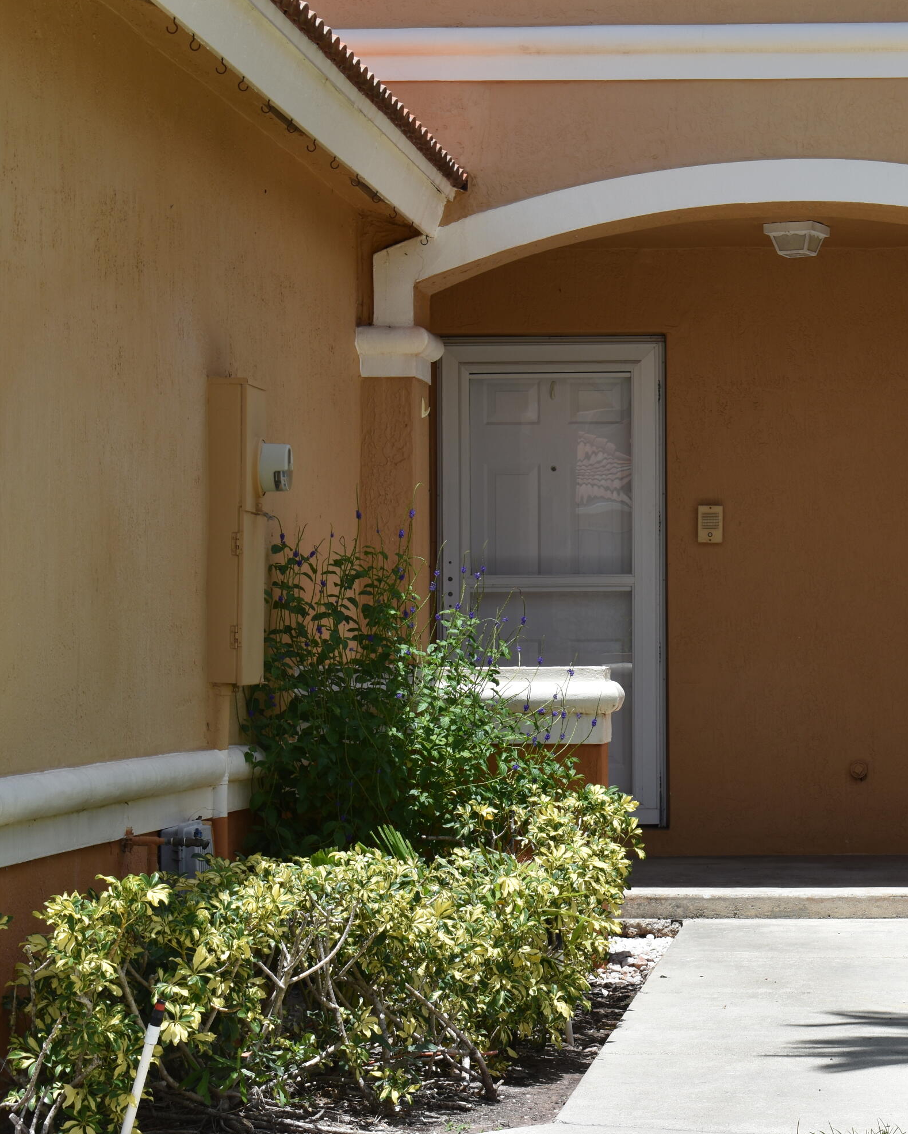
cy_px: 572
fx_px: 3953
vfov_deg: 16.3
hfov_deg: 13.0
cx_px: 723
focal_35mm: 118
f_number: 8
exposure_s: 1/250
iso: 100
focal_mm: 55
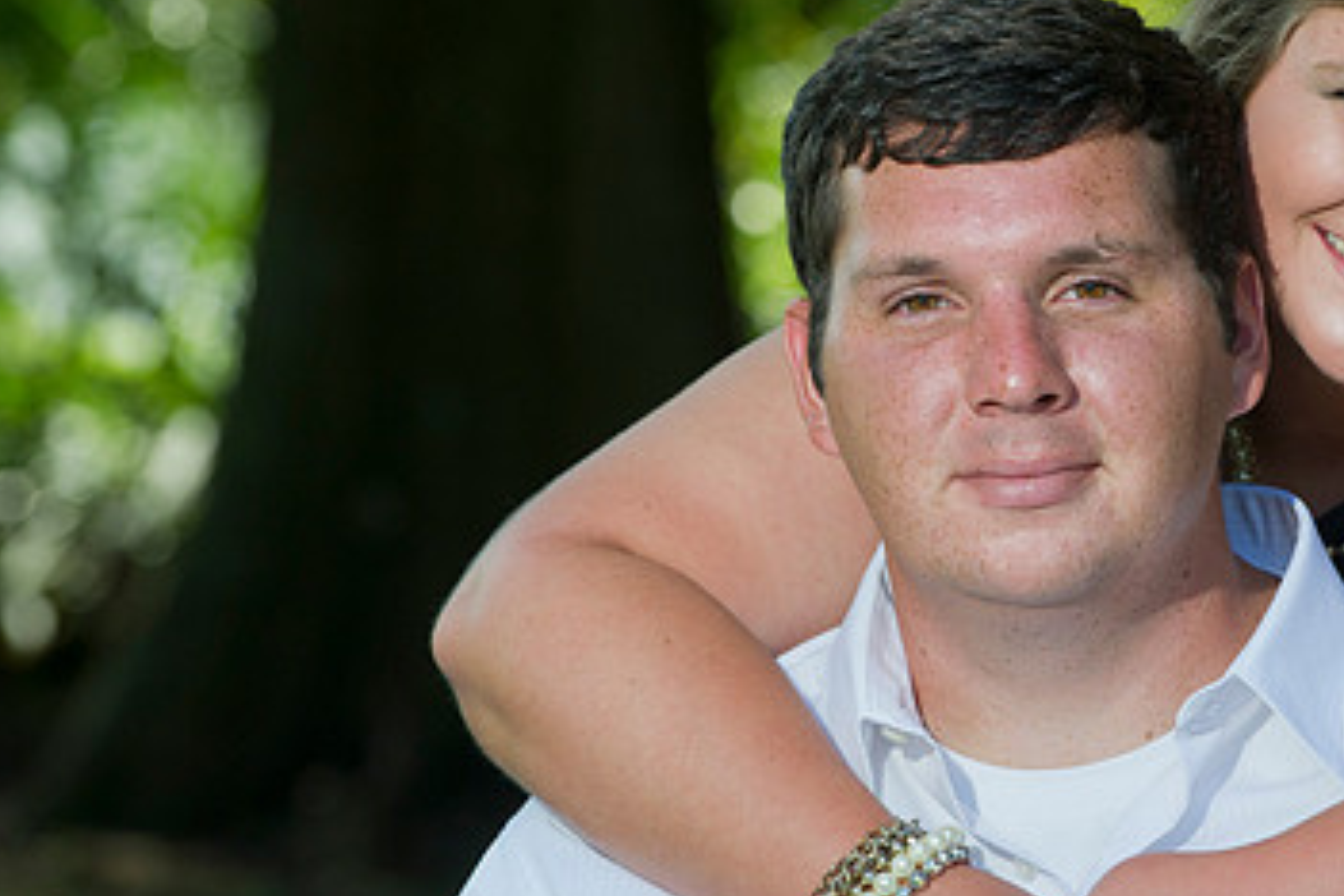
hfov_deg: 7.1
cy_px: 371
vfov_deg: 4.8
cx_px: 1080
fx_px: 10788
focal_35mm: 289
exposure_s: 1/250
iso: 320
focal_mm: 175
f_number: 5.6
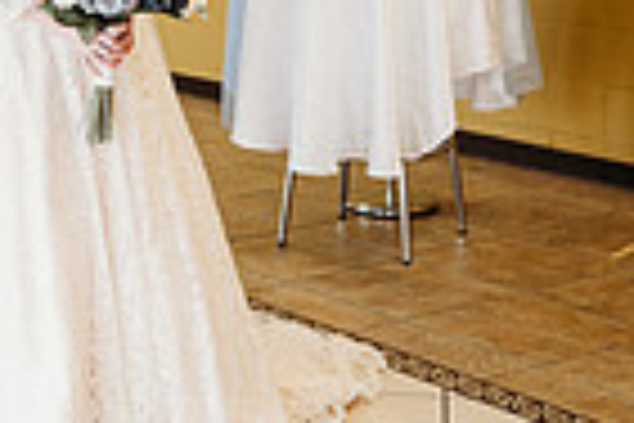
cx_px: -103
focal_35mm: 99
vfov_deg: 13.7
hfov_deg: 19.5
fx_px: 1743
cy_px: 34
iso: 400
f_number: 1.8
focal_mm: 24
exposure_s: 1/160
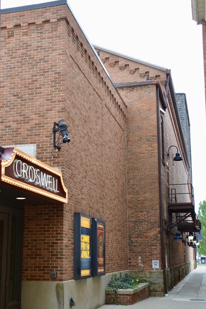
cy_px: 173
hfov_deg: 28.0
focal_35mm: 48
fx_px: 413
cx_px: 91
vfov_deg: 41.1
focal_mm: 26
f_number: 5.6
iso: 250
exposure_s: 1/125
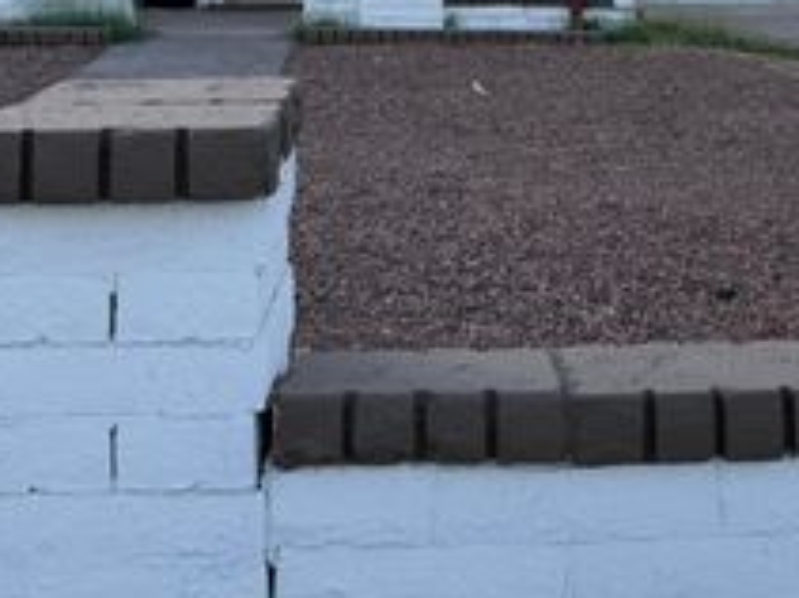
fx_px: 1315
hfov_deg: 33.6
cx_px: 504
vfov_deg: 24.3
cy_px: -17
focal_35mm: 57
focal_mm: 6.76
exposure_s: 1/1464
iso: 100
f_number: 1.78
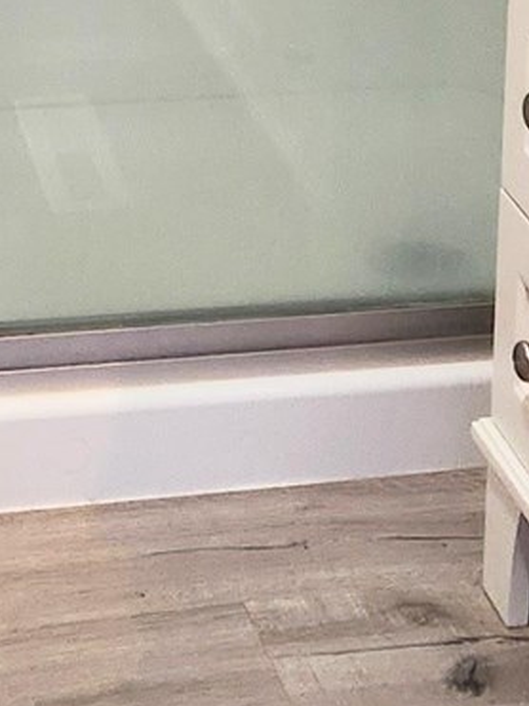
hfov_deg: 10.3
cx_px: 137
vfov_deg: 13.1
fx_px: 2915
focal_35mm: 143
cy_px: -354
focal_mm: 5.4
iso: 200
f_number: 1.8
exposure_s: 1/120
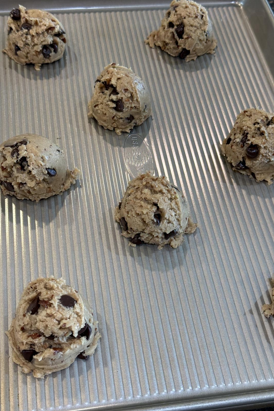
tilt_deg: -52.9
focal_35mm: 50
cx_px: 138
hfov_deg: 27.0
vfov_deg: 39.6
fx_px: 571
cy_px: 206
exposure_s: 1/120
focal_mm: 6.76
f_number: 1.78
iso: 100
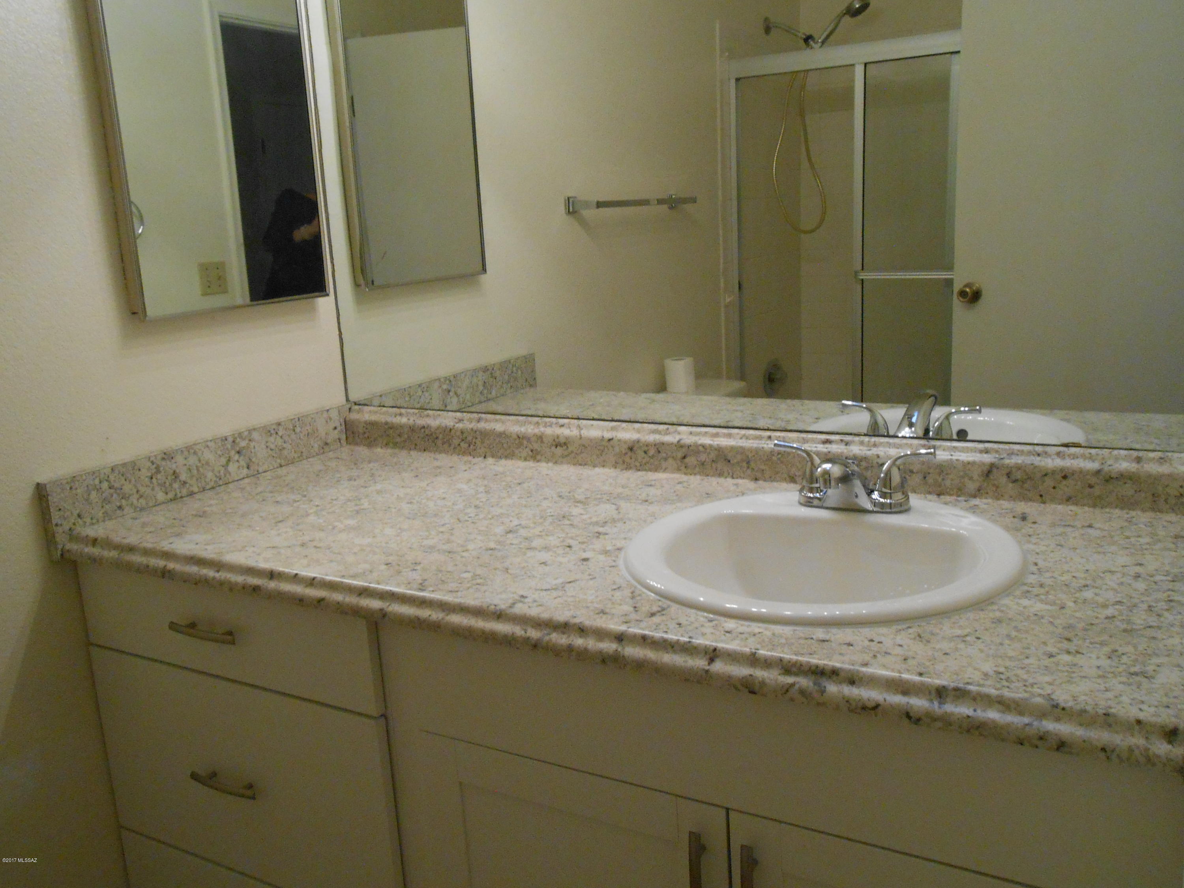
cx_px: 592
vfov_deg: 46.8
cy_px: 444
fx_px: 1026
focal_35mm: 30
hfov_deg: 60.0
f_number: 3.8
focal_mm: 5.3
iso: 500
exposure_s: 1/125
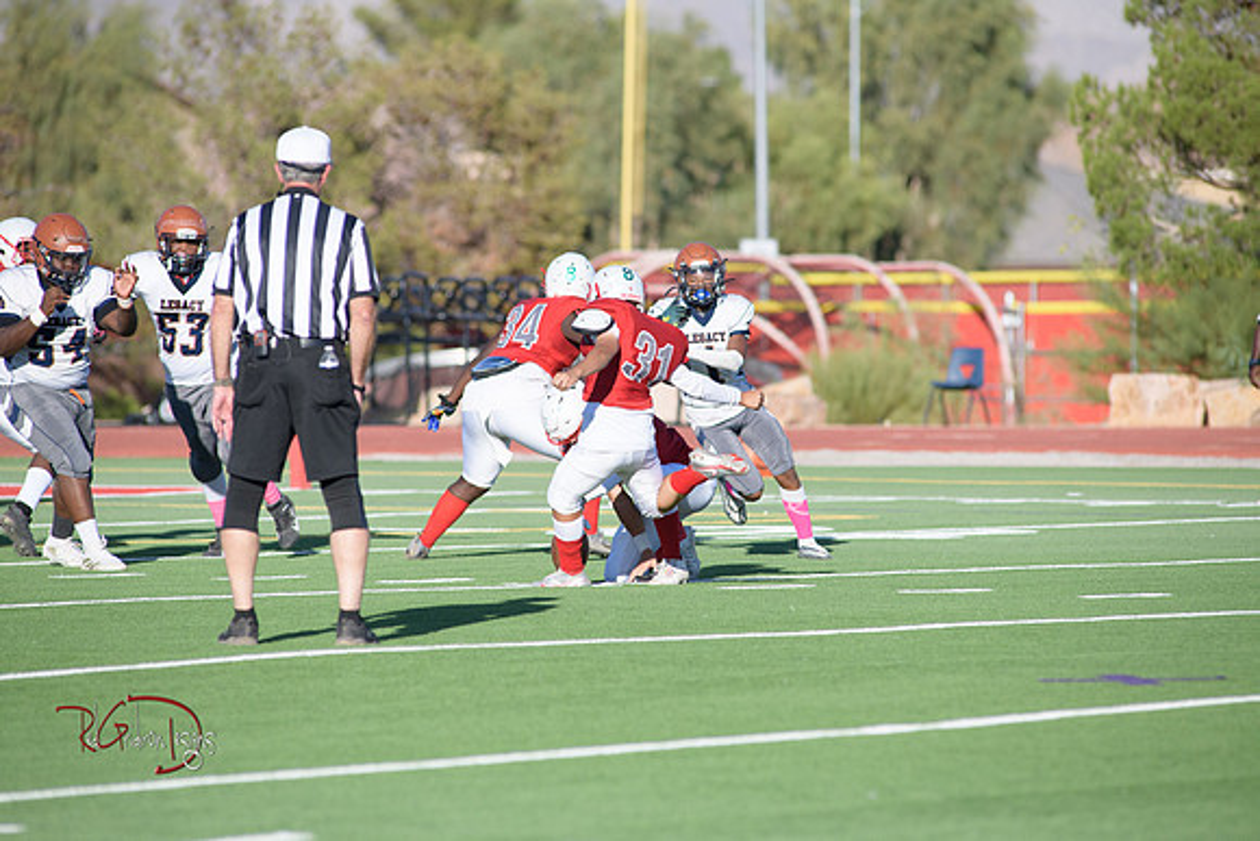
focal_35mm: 300
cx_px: 630
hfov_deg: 6.9
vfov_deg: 4.6
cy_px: 420
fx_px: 10502
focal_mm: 300
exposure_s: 1/8000
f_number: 5
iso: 1000
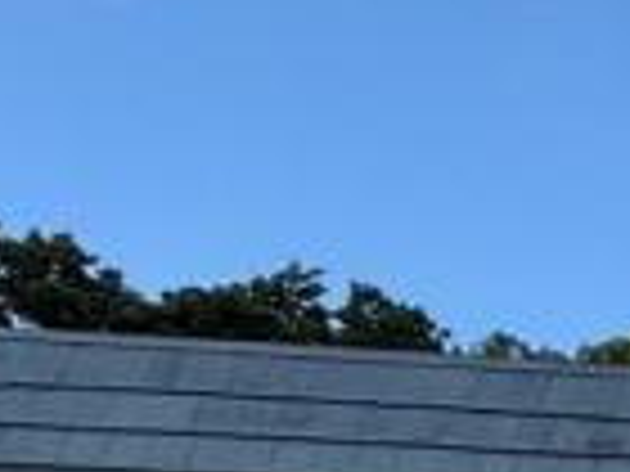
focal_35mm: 96
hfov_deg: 10.8
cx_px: 1998
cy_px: 922
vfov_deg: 13.4
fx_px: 1747
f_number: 2.2
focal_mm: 2.22
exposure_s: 1/770
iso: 40
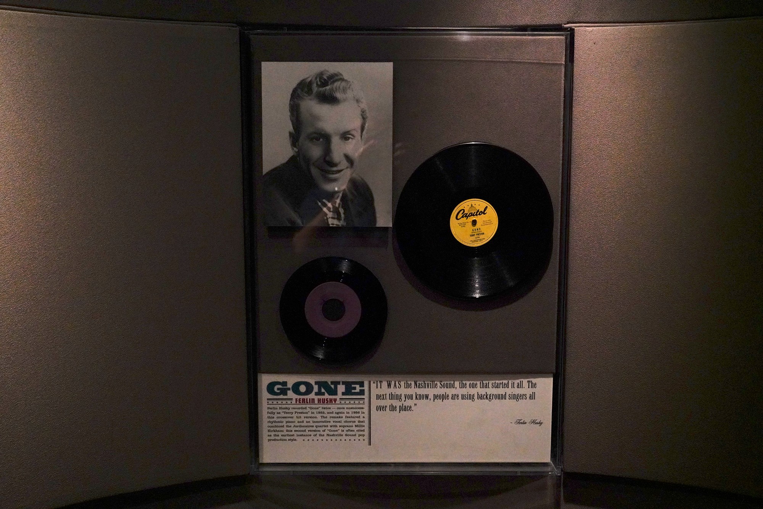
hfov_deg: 50.7
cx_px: 382
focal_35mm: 38
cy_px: 254
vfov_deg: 35.1
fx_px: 805
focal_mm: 38
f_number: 5
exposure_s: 1/100
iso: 10000
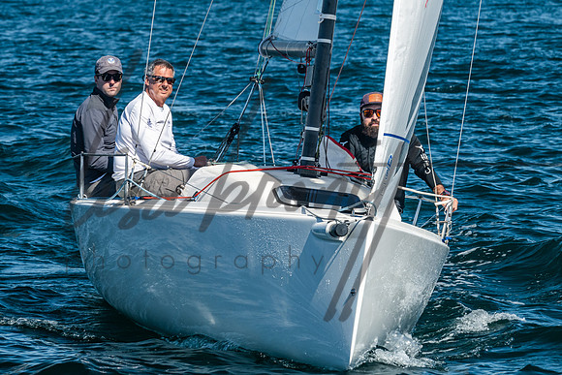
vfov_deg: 4.8
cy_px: 97
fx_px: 4494
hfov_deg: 7.2
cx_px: 283
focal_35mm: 288
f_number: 10
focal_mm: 190
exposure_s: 1/400
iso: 400
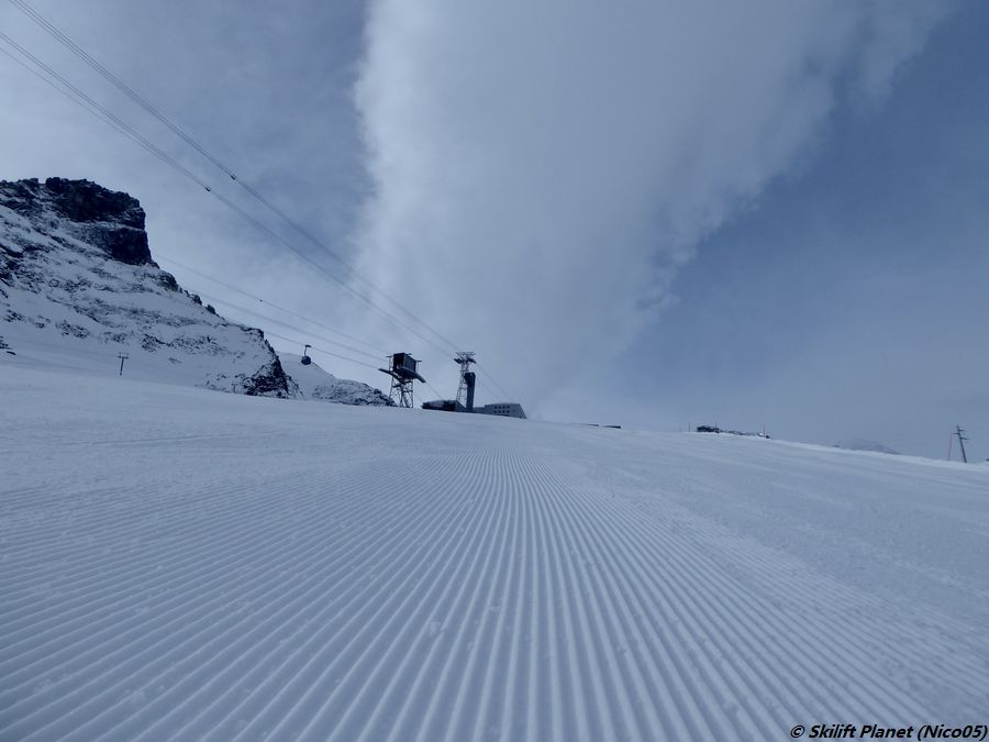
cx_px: 494
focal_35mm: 25
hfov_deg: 69.4
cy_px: 371
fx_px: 714
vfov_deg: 54.9
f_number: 4
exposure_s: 1/1600
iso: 80
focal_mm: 4.3
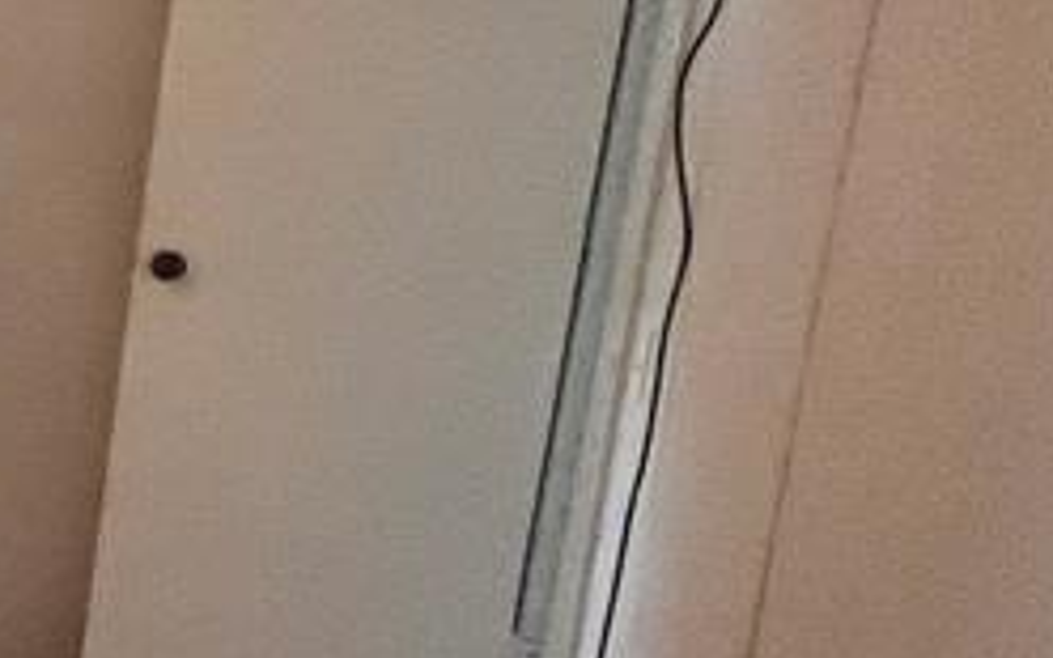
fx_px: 1636
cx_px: -1002
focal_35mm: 57
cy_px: 263
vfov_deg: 22.7
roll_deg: -1.2
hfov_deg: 20.0
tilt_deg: -10.4
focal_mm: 1.57
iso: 200
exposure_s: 1/60
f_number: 1.8
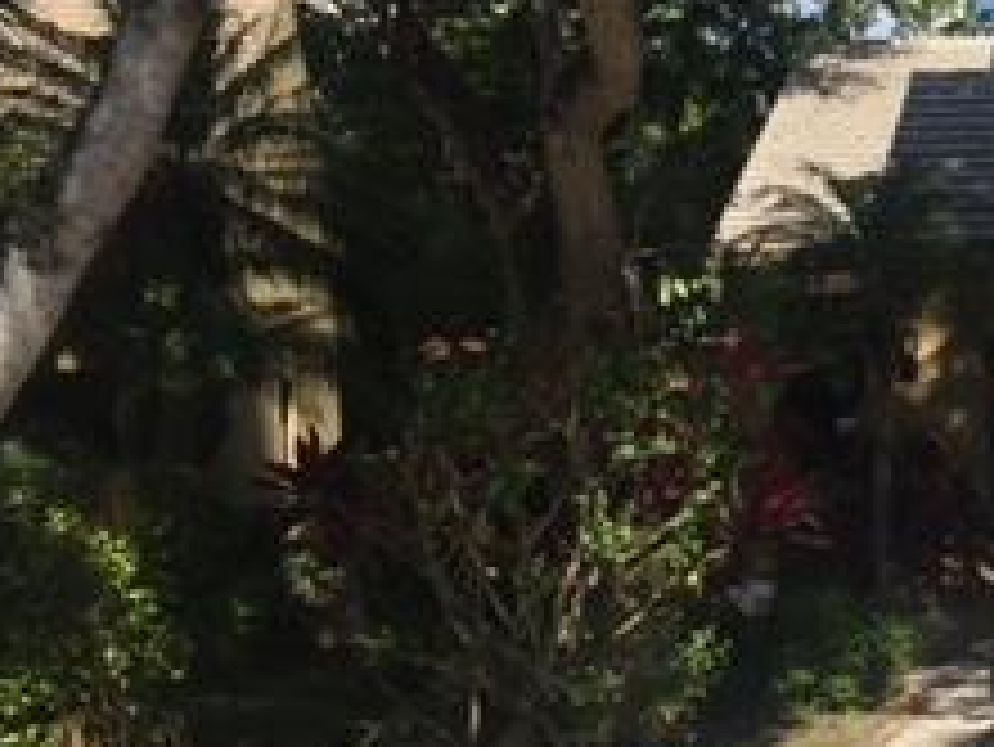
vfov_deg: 17.6
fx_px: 2413
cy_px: 310
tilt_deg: +4.8
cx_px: 1426
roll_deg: +1.7
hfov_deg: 20.4
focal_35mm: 84
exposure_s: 1/2825
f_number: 2.2
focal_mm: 4.15
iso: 32
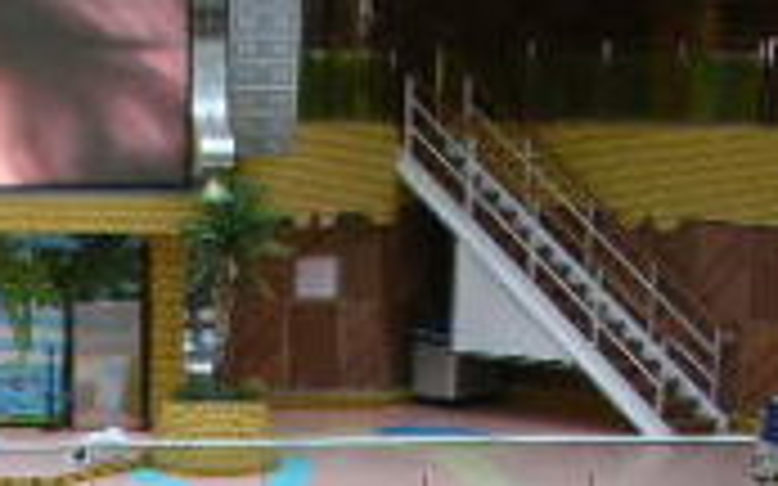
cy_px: 828
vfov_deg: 9.7
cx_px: -103
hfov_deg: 15.7
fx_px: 2734
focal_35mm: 129
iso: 50
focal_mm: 5.8
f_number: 3
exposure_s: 1/92
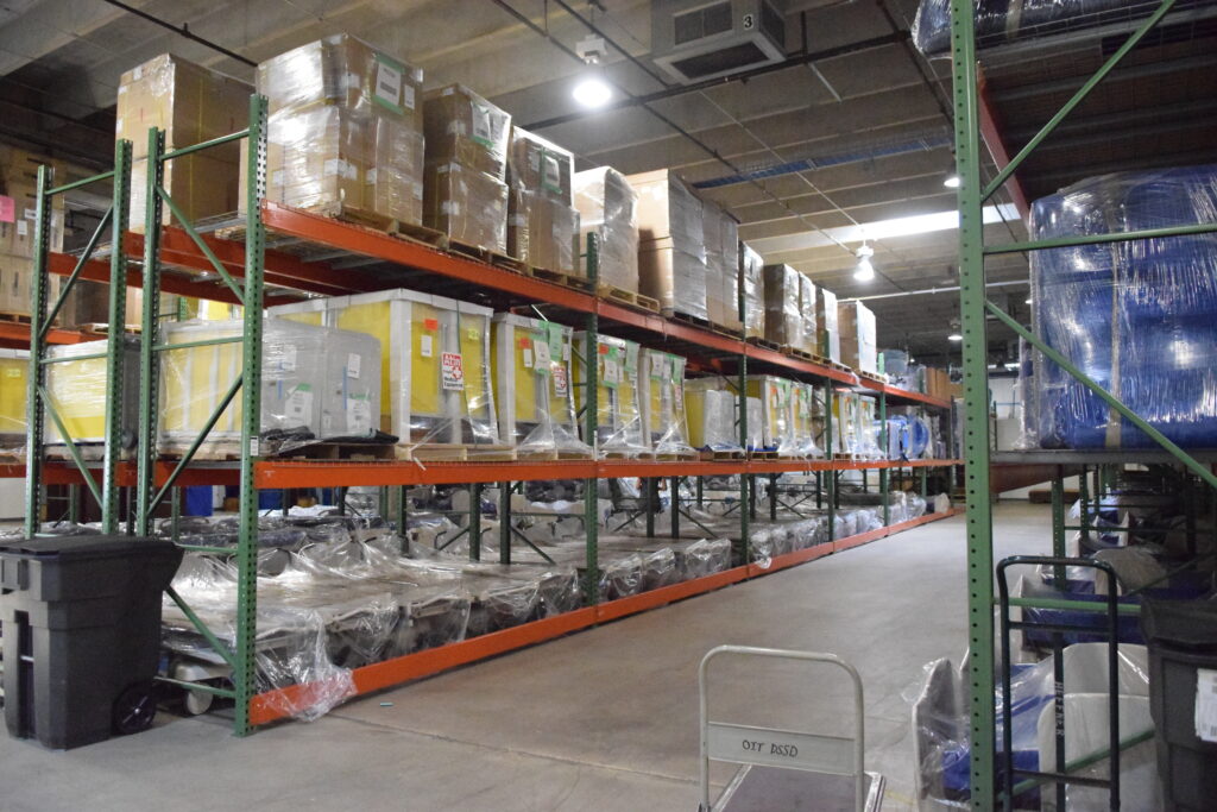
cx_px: 608
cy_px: 406
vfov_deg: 50.4
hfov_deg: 70.4
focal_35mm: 26
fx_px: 862
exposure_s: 1/500
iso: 12800
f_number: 2.8
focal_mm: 17
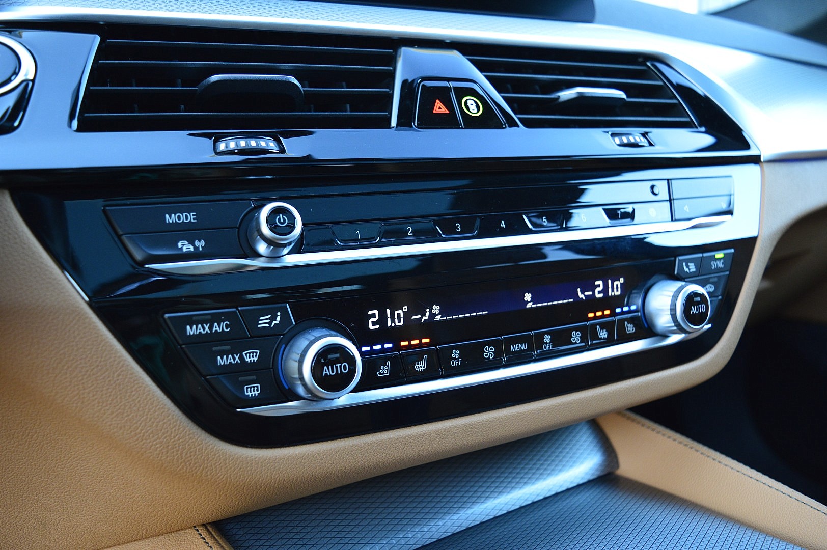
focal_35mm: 32
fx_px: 723
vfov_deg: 41.6
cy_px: 275
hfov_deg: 59.5
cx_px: 414
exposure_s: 1/60
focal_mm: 21
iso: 800
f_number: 4
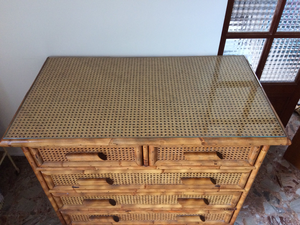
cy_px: 112
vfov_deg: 48.2
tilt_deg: -43.2
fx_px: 251
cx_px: 150
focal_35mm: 29
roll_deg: -0.5
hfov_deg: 61.7
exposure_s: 1/33
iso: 320
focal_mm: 4.15
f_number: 2.2
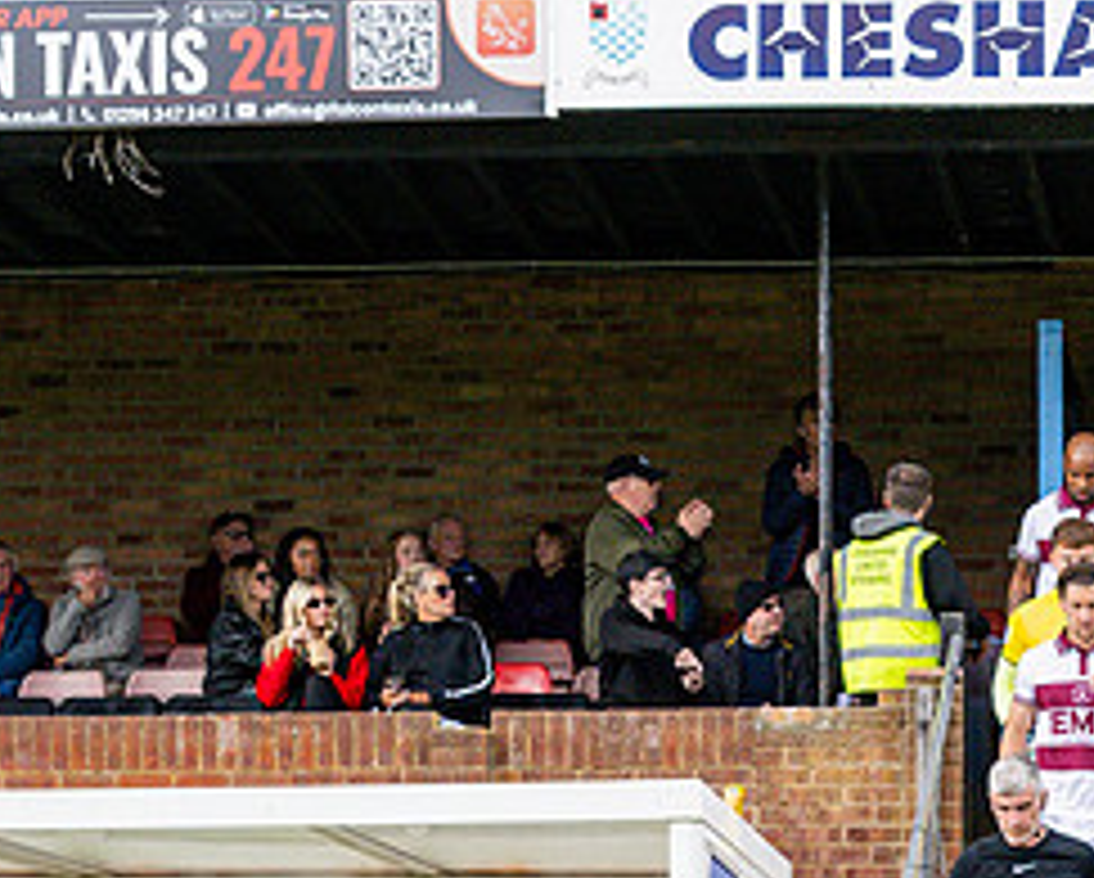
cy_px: 1075
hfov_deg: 12.5
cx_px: 942
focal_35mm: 153
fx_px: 4960
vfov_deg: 10.0
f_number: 5
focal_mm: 35
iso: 400
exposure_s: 1/400
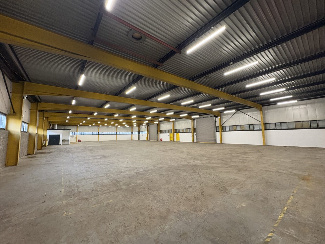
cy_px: 122
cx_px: 162
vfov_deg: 85.7
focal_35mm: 14
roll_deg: +1.2
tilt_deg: +5.2
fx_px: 131
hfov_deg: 102.1
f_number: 2.2
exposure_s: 1/50
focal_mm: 2.22
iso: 400
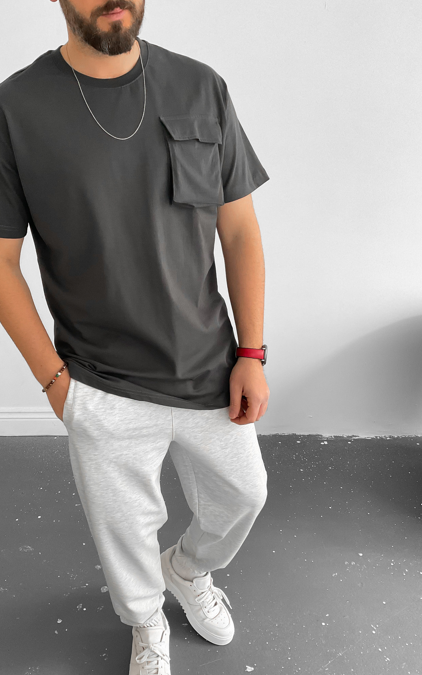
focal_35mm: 31
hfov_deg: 40.4
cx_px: 170
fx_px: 570
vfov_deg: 61.2
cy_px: 335
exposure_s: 1/60
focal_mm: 3
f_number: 1.8
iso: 125
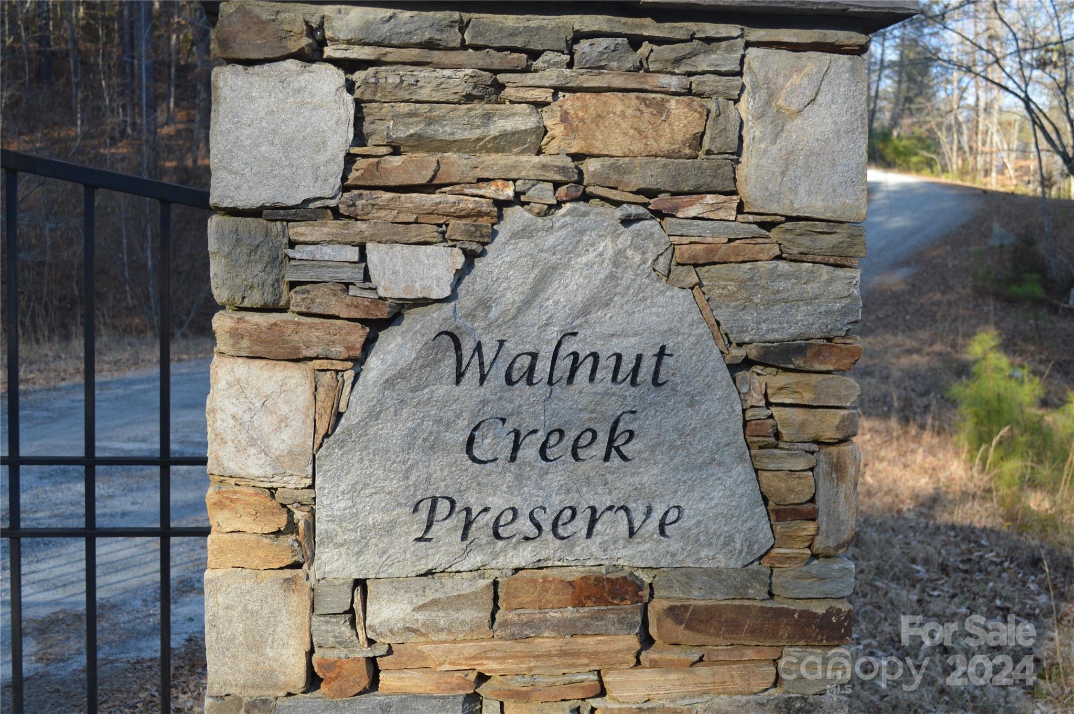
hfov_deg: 49.6
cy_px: 357
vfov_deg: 34.1
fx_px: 1162
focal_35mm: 39
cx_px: 537
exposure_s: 1/125
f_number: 5.6
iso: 160
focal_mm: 26
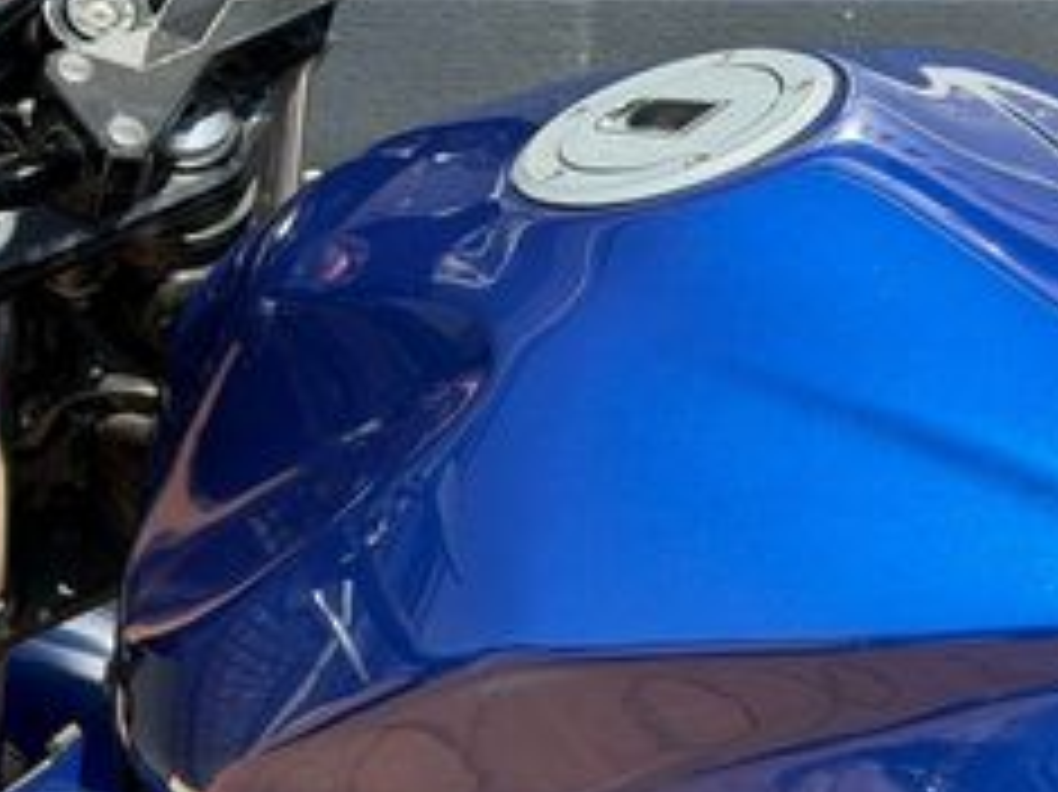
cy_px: 626
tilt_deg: -18.6
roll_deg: -1.2
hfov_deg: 15.1
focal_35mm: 131
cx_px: 441
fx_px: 4002
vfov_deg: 11.3
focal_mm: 6.76
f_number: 1.78
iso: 100
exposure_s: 1/1543
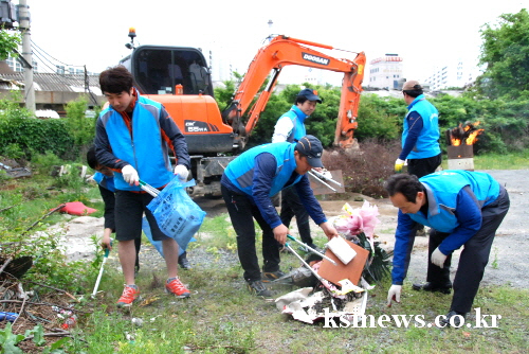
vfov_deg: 36.9
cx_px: 264
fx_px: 529
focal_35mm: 36
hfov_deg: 53.1
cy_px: 177
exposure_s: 1/160
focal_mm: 24
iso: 800
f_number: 6.3
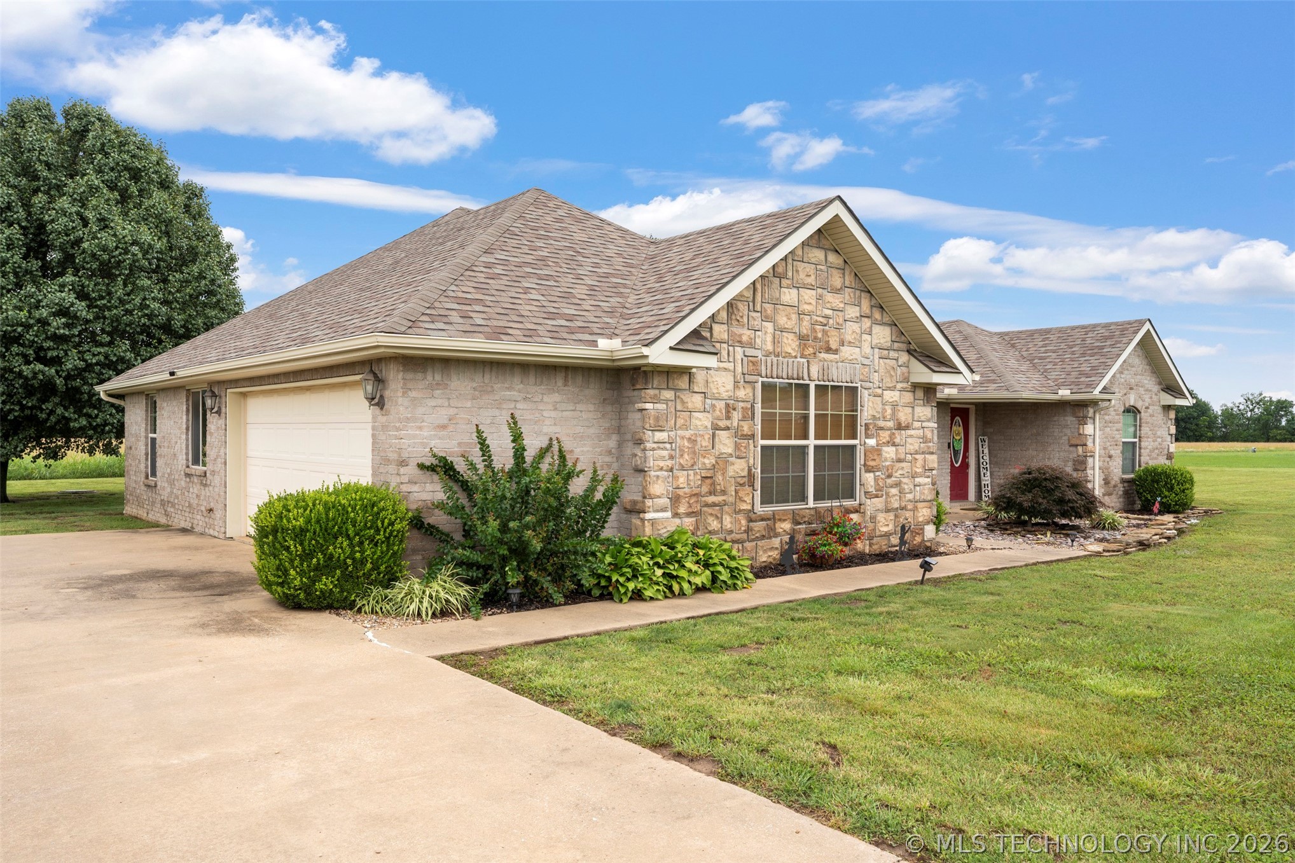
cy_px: 432
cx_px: 648
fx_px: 874
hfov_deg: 73.1
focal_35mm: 24
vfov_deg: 52.6
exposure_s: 1/80
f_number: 8
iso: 200
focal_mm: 24.3
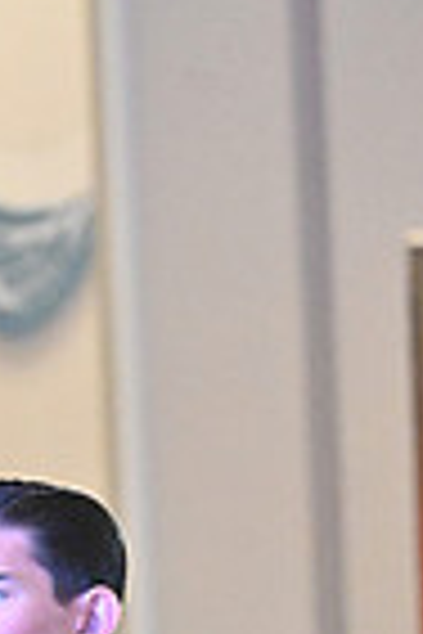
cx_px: -187
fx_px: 12724
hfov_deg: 1.9
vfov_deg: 2.8
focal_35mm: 722
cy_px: 1286
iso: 10000
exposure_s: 1/400
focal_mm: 175
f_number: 6.3
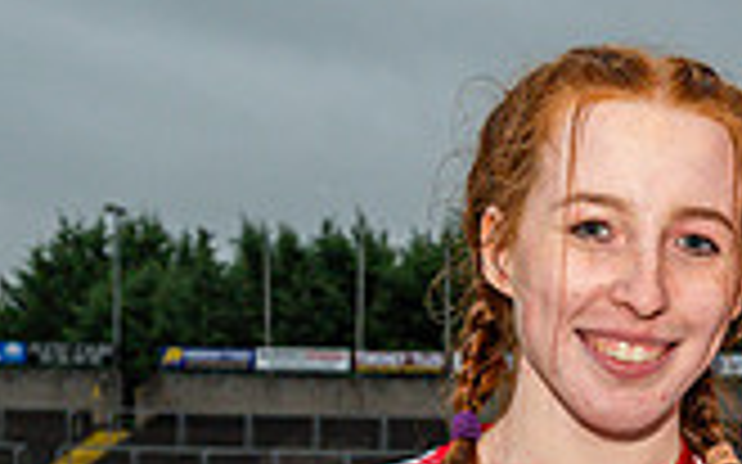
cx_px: 905
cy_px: 628
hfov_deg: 14.1
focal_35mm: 144
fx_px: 2911
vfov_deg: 8.9
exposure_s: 1/100
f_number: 4.5
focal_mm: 38
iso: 1600
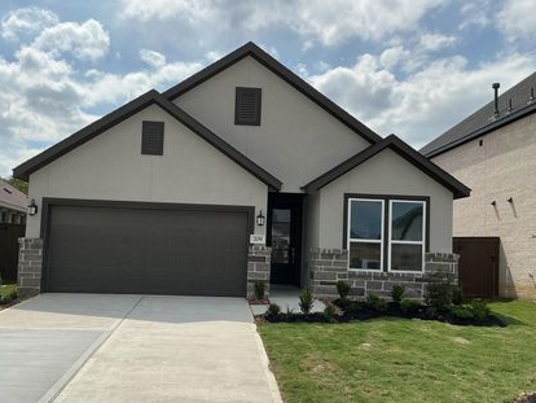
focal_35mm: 35
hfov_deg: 52.6
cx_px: 249
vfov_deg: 40.7
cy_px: 221
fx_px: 542
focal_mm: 3
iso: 25
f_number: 1.8
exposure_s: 1/4065
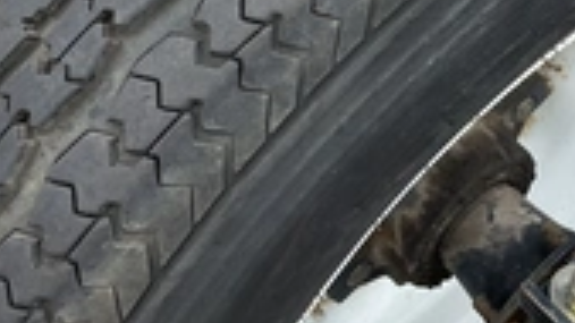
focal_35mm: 75
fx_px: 1143
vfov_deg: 15.5
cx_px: 367
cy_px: -61
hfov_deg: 28.1
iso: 25
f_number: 1.8
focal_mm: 3
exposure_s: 1/454
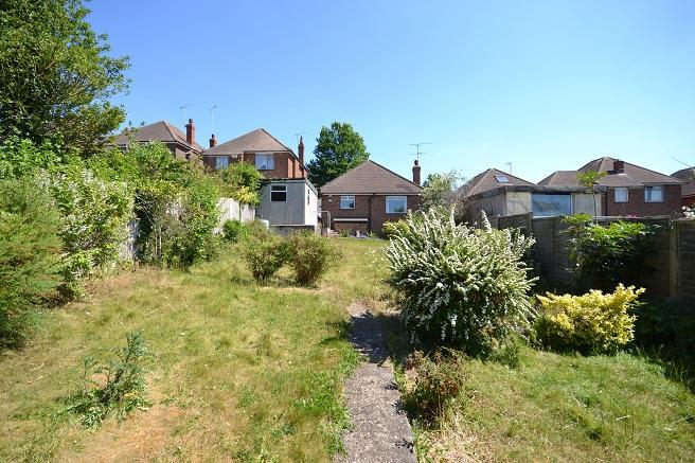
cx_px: 348
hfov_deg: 100.4
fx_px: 289
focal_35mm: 15
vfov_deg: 77.3
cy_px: 232
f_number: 6.3
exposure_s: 1/160
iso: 100
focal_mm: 10
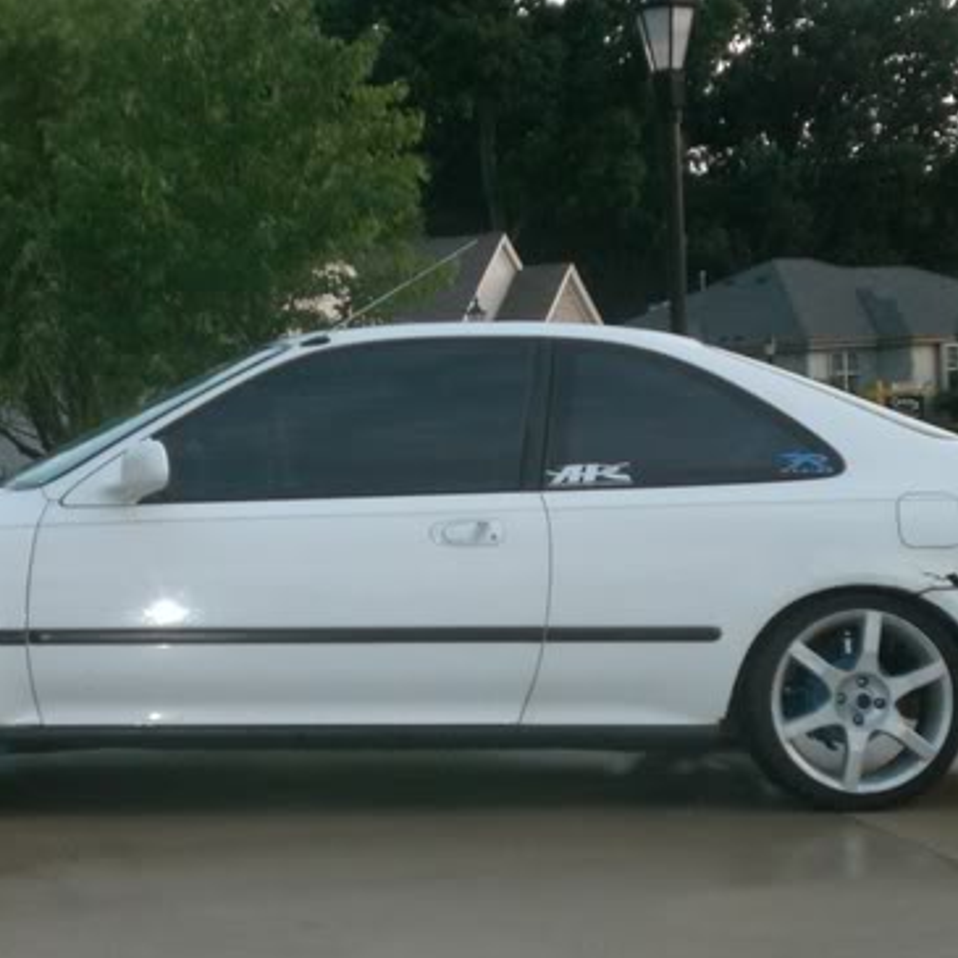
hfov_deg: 21.9
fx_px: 2474
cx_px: 394
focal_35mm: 79
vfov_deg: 21.9
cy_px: 543
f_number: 3.6
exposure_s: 1/60
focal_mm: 8.44
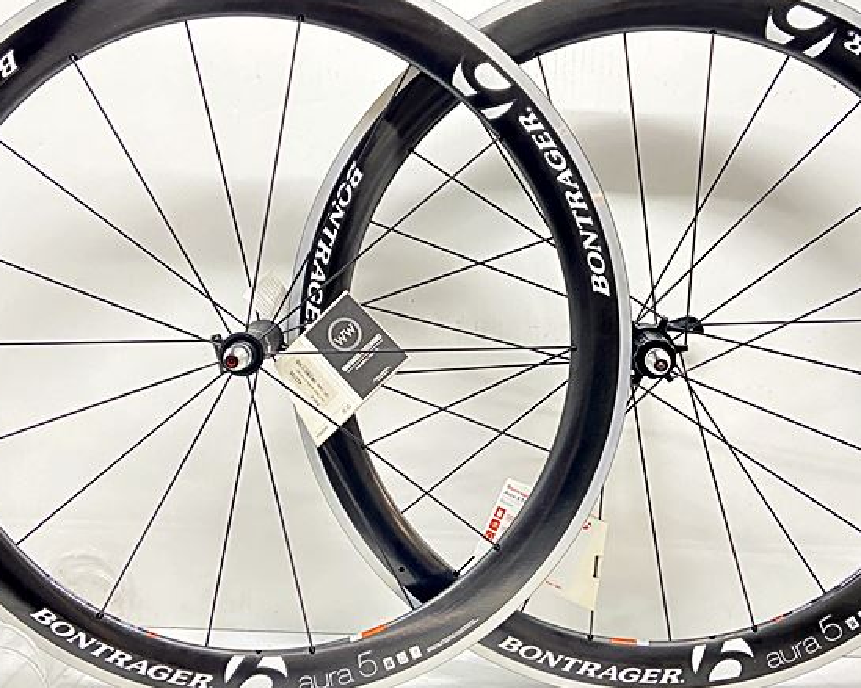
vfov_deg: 40.1
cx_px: 453
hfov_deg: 49.1
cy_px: 331
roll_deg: -2.4
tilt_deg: -7.8
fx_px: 943
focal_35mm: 37
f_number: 1.8
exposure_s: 1/25
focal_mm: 4.25
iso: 640
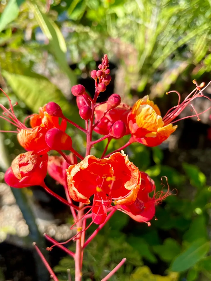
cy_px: 140
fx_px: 211
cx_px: 106
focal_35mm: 26
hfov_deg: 53.0
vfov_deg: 67.3
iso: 32
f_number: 1.6
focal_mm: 4.2
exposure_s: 1/818
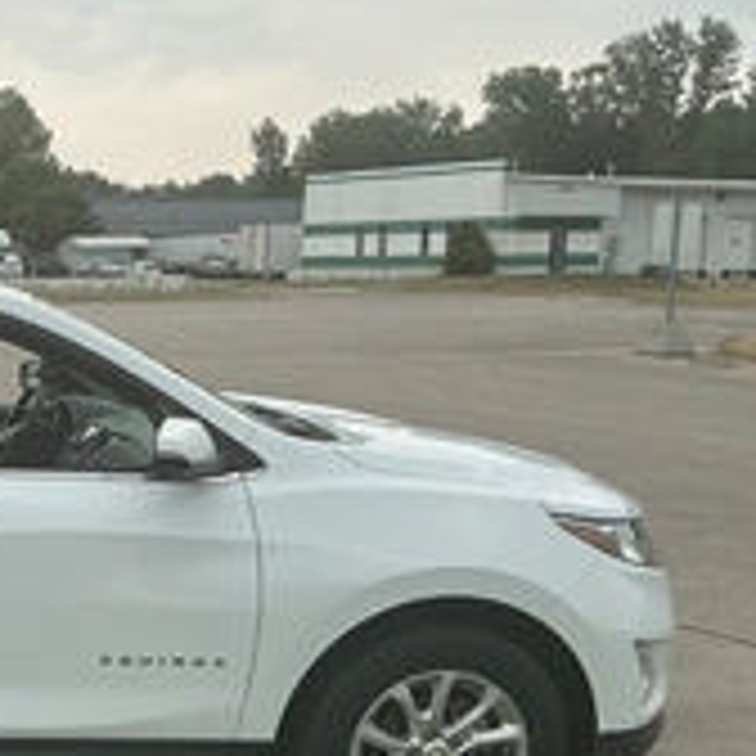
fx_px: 1458
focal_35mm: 59
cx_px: -140
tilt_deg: -9.9
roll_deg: +0.6
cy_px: 536
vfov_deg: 28.8
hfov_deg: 26.1
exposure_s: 1/122
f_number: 1.8
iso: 25
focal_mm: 3
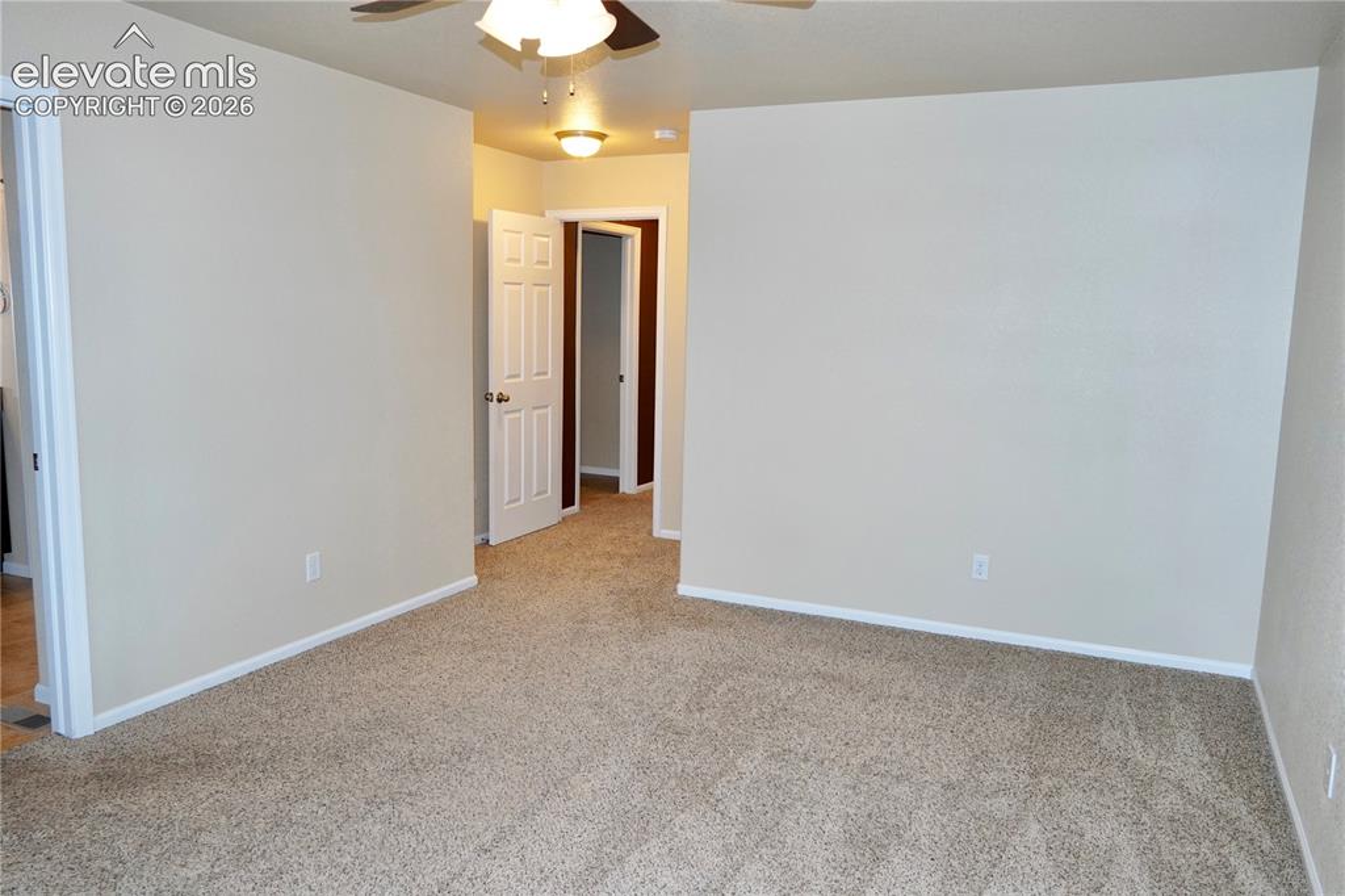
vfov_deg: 47.9
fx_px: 1008
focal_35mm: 27
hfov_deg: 67.4
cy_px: 448
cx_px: 672
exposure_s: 1/100
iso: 1000
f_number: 4
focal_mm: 18
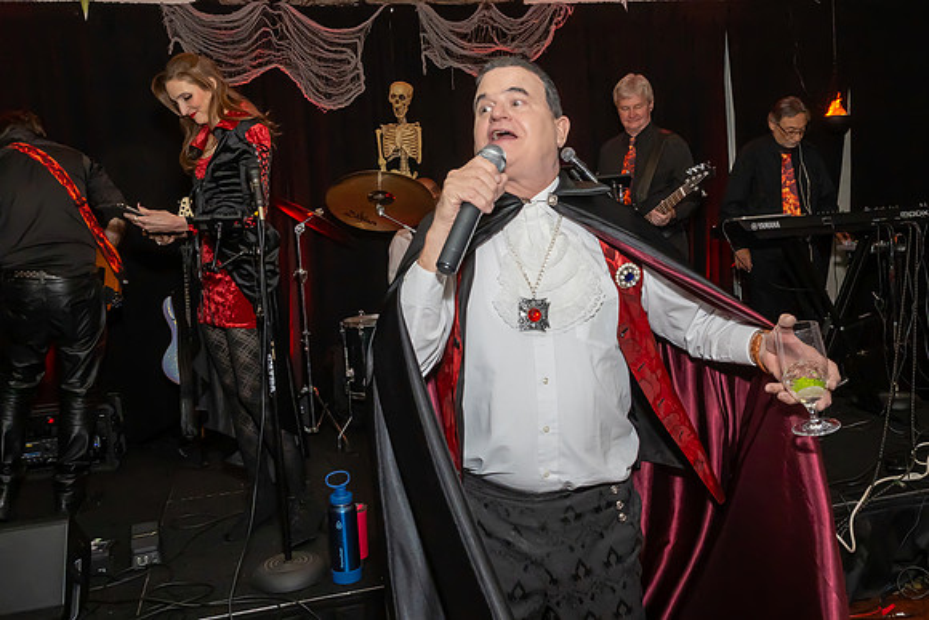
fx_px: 835
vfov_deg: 40.6
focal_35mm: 32
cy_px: 258
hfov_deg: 58.0
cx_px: 518
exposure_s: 1/250
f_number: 7.1
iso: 800
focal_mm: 17
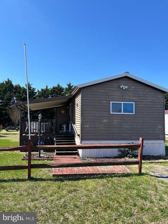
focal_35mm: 26
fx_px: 168
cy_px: 112
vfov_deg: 67.3
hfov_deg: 53.0
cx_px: 84
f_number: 1.5
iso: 50
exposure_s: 1/2762
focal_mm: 5.7
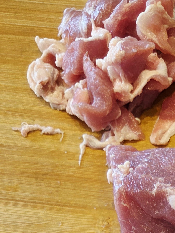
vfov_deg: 21.0
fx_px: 519
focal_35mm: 77
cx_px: 212
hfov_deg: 18.1
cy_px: 360
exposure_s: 1/101
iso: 64
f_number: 1.8
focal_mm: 5.4
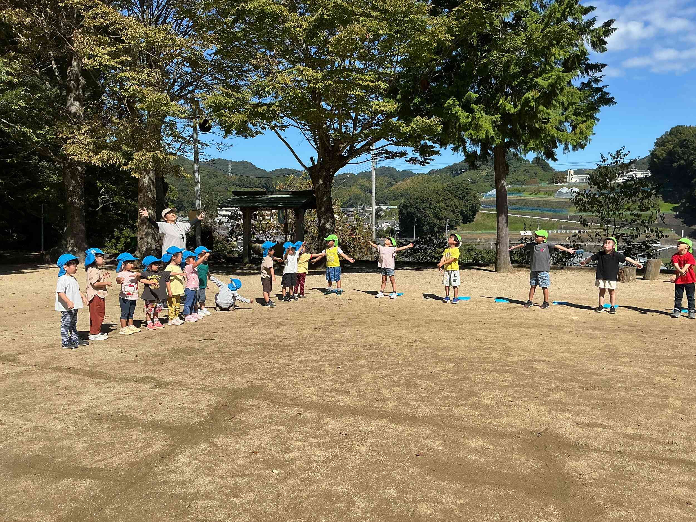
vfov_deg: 48.2
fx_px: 583
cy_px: 261
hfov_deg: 61.7
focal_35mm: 29
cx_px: 348
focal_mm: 3
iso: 25
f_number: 1.8
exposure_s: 1/2058
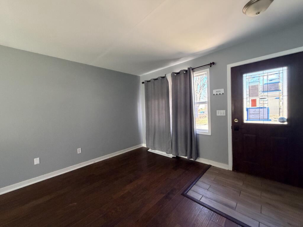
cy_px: 114
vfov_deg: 85.7
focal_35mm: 14
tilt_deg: -2.7
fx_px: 123
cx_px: 152
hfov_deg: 102.1
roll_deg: +1.7
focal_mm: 2.22
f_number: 2.2
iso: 400
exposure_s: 1/60
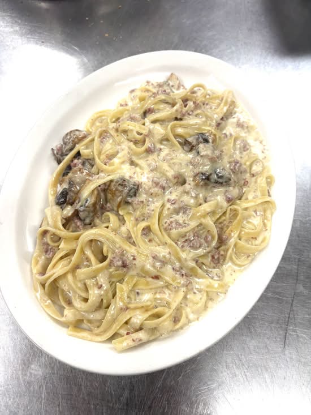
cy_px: 208
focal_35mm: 26
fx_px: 311
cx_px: 156
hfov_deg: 53.1
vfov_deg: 67.3
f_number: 1.6
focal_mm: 5.96
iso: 64
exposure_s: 1/120
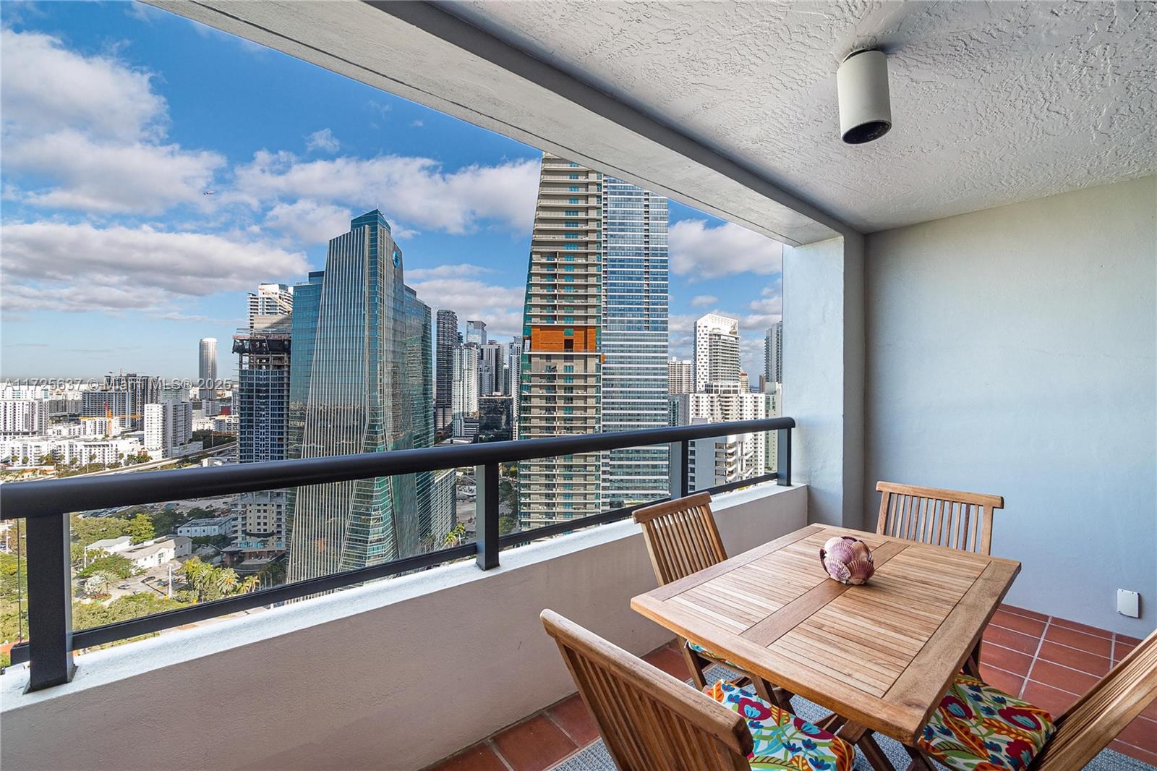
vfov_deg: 81.2
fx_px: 450
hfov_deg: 104.3
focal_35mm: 14
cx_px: 578
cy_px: 386
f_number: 6.3
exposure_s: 1/60
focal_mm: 7
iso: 100
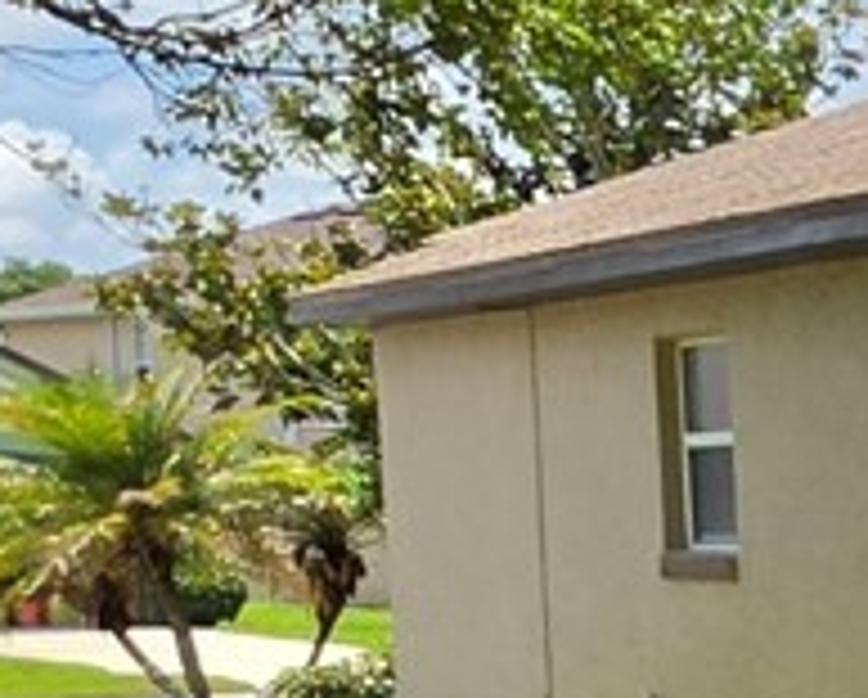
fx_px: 2701
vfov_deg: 14.5
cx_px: 2973
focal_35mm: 105
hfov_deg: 9.8
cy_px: 693
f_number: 1.9
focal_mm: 2.2
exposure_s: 1/1525
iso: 32
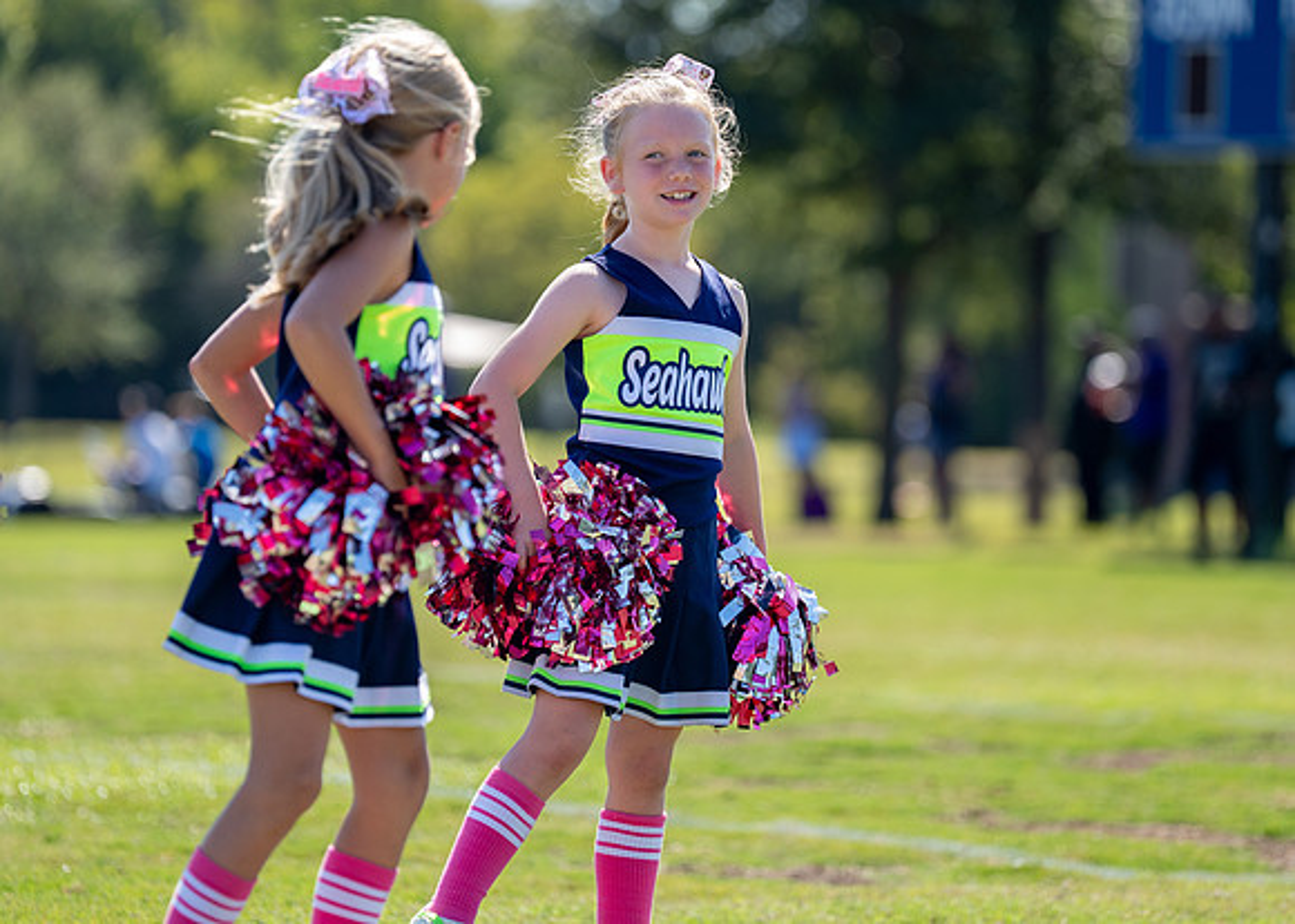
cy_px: 365
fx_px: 8256
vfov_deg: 6.4
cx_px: 639
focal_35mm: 225
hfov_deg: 9.0
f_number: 2.8
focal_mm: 171
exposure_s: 1/2000
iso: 200
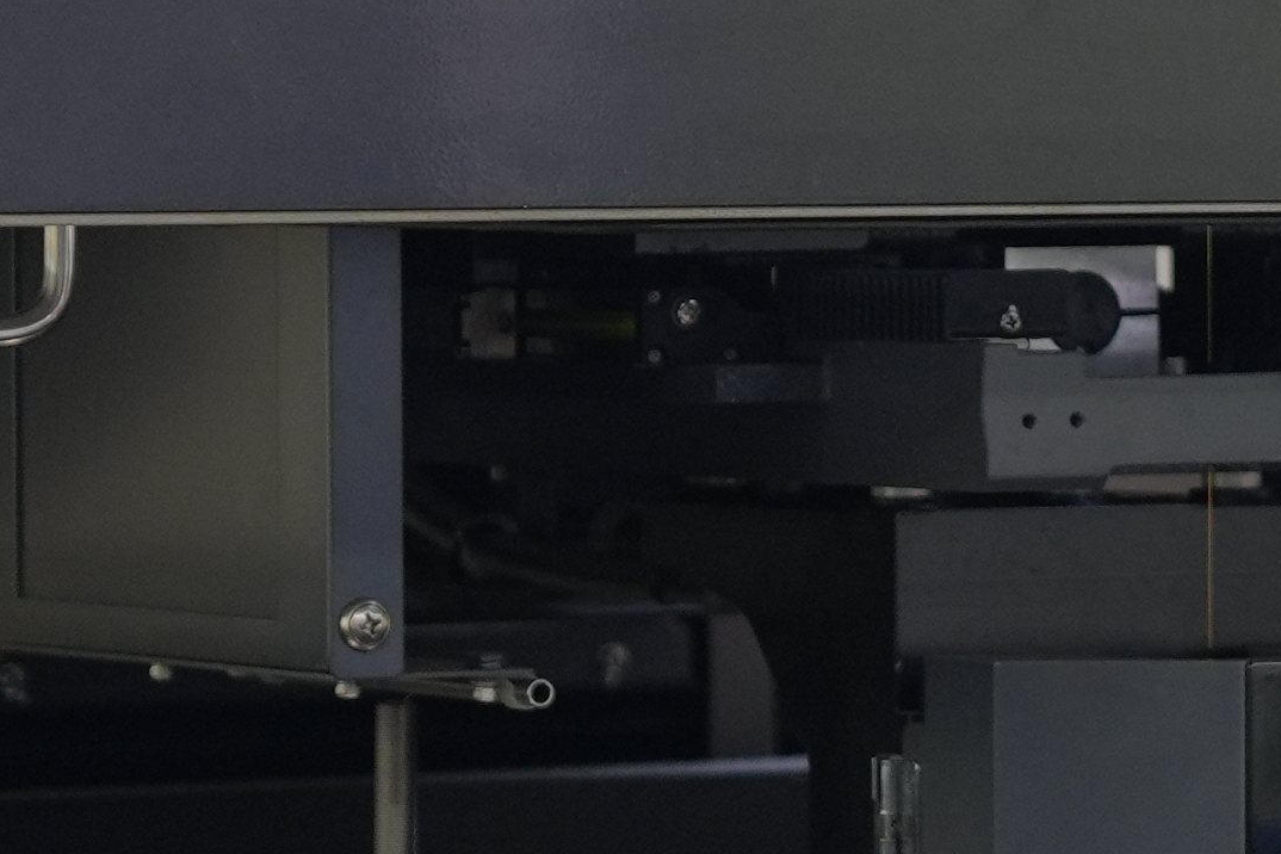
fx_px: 12311
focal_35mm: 346
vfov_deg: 4.0
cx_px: 1419
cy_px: 33
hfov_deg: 5.9
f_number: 1.8
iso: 320
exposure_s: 1/200
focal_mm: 40
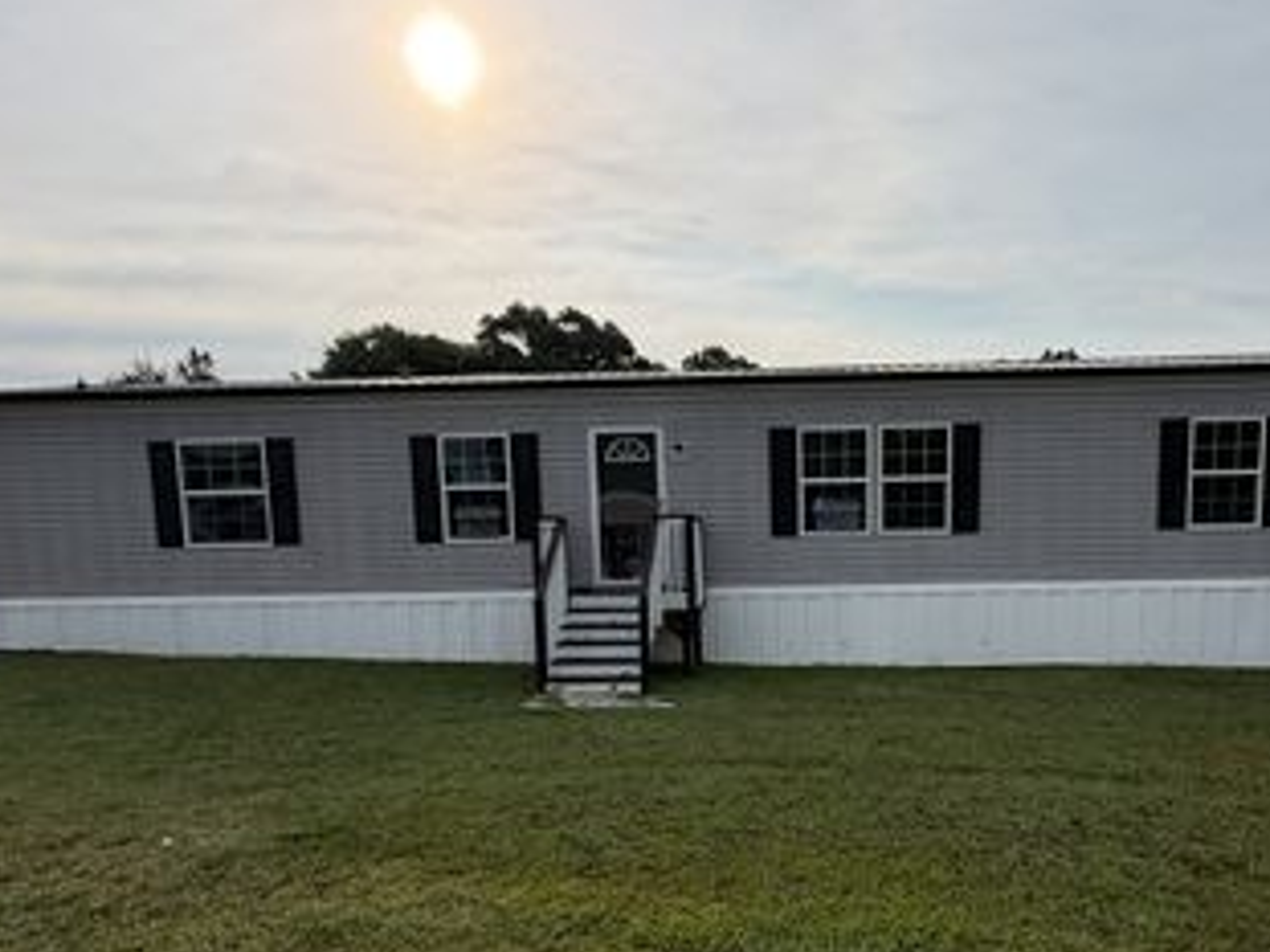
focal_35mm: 24
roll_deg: +1.5
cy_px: 666
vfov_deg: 55.1
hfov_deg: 70.5
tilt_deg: -6.6
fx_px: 880
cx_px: 790
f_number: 2.2
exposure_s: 1/1312
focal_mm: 2.22
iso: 25
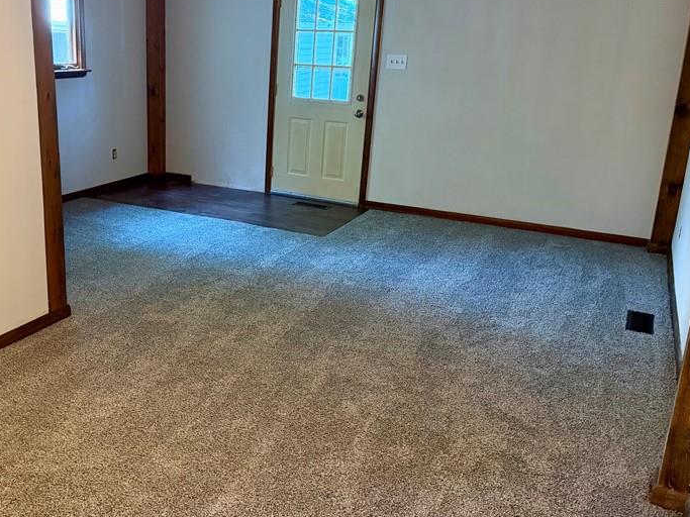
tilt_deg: -14.9
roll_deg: -1.7
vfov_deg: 39.5
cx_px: 238
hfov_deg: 50.6
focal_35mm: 36
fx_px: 717
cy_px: 211
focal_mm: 6.76
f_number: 1.78
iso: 640
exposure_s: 1/60
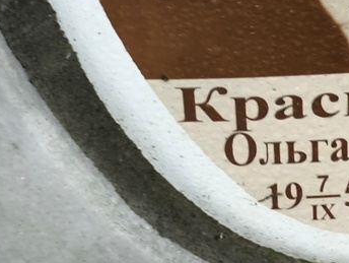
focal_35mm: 116
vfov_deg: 12.8
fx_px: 1171
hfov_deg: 16.7
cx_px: 313
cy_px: 195
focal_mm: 4.71
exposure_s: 1/30
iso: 250
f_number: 1.7
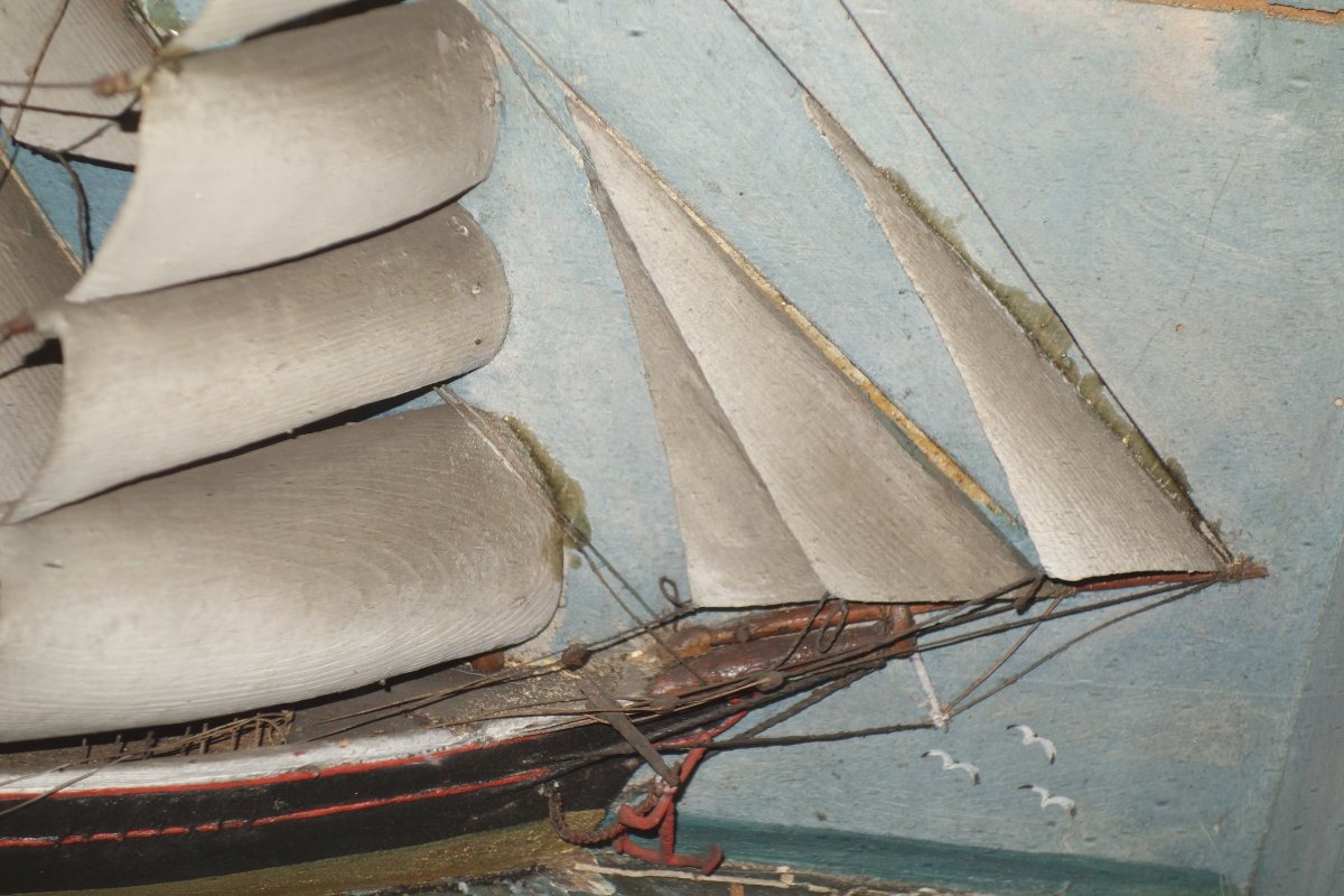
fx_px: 3098
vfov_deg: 16.5
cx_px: 672
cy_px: 448
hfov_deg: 24.5
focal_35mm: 83
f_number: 4.5
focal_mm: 30.81
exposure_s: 1/60
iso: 200
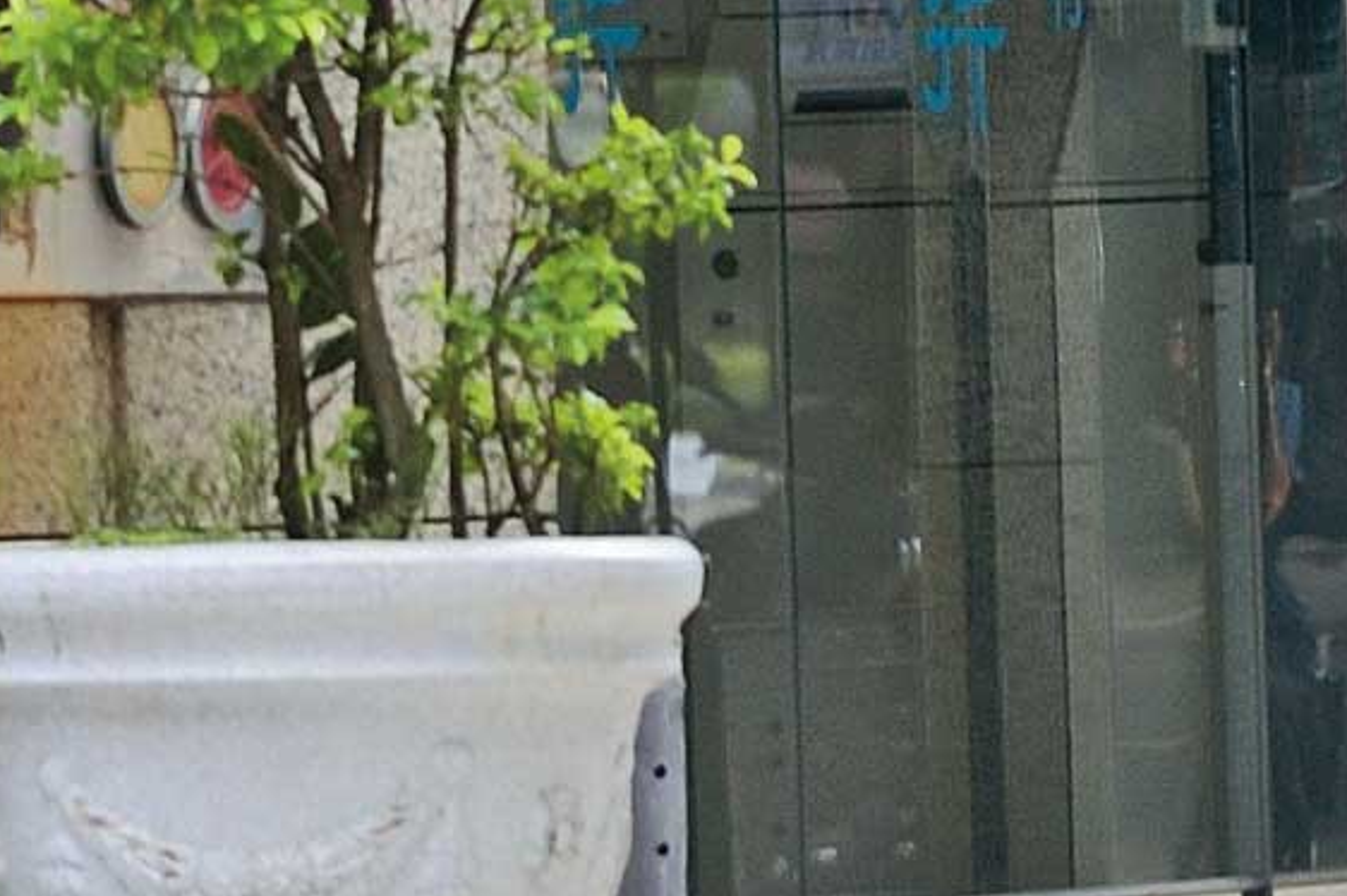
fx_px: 25502
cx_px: 4039
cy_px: -1938
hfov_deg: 3.0
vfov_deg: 2.0
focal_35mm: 682
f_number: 5.6
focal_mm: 90
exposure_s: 1/160
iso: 500
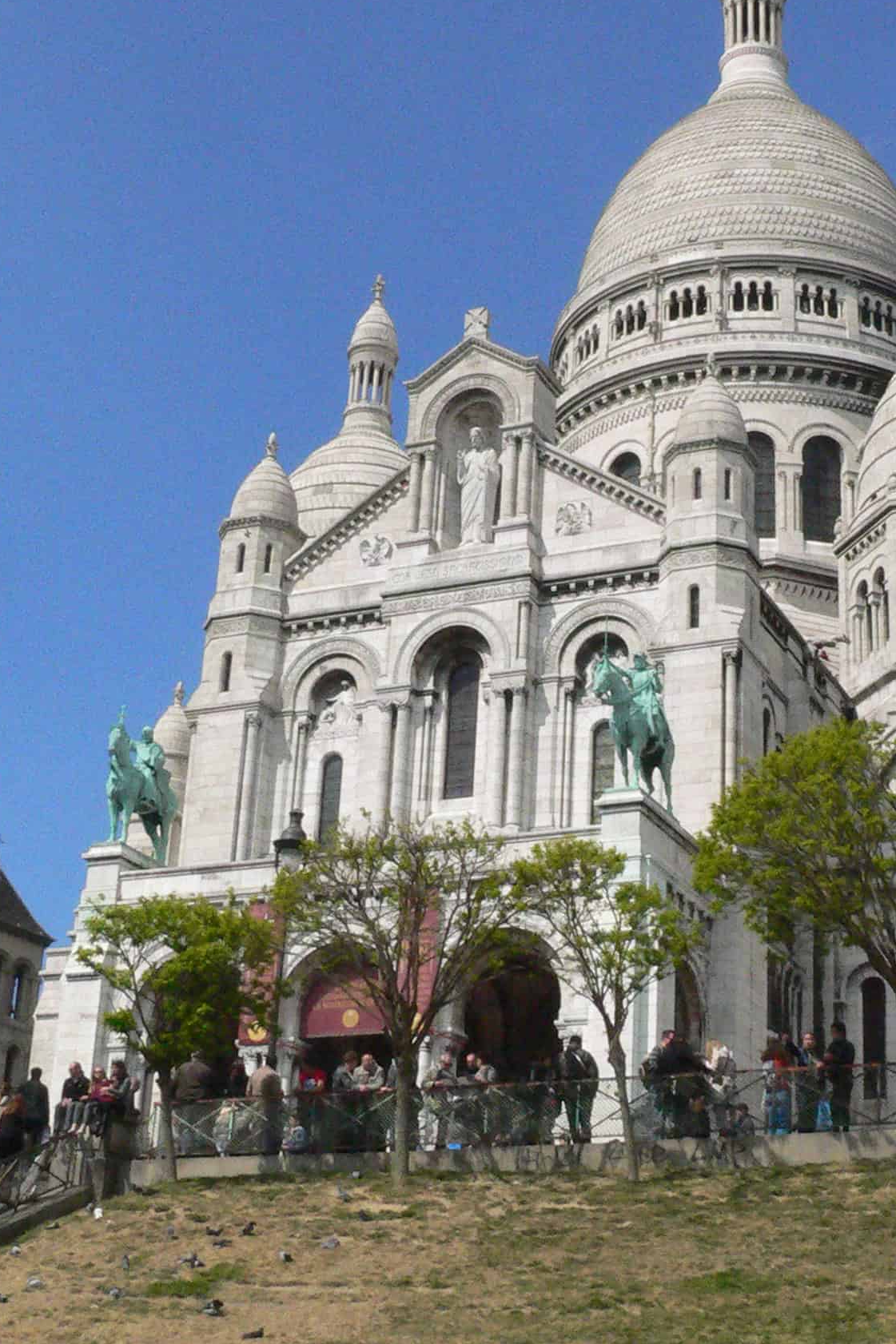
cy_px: 578
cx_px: 615
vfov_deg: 35.0
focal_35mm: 57
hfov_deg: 23.6
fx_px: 2128
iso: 400
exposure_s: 1/1600
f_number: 8
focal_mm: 6
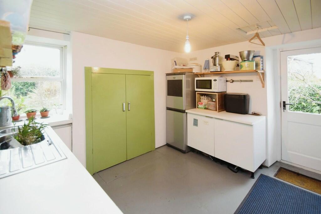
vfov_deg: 77.3
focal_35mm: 15
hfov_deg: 100.4
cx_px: 160
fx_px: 134
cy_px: 107
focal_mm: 10
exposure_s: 1/60
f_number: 3.5
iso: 1100
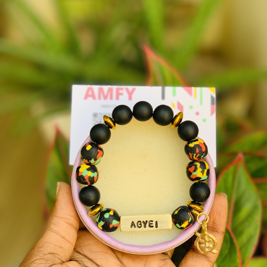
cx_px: 134
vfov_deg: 27.6
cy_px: 164
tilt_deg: -24.3
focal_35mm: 62
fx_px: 541
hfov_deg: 27.7
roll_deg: -0.1
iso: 16
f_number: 2.4
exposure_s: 1/122
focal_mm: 6
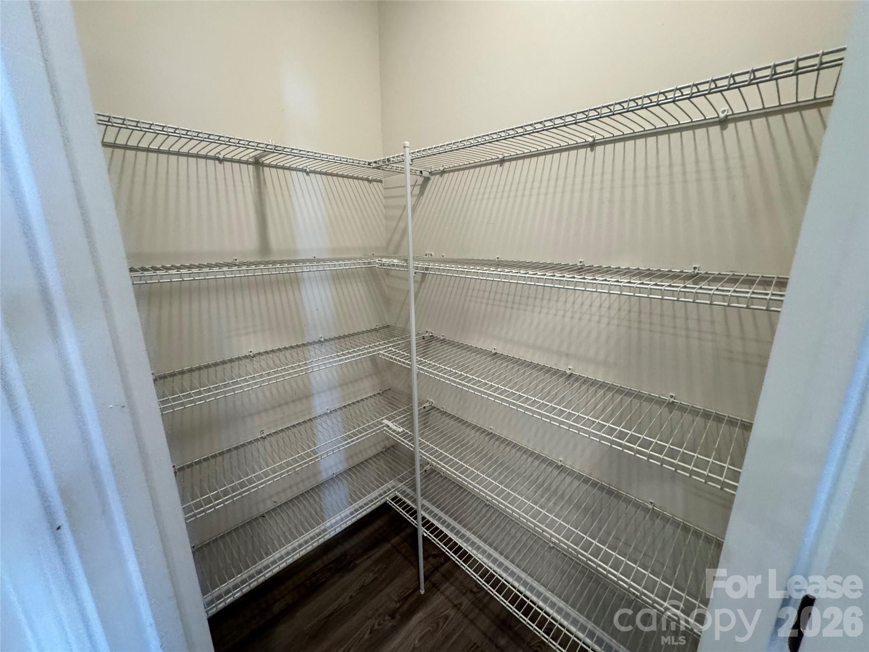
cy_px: 326
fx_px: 351
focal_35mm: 14
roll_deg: +0.1
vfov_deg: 85.7
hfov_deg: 102.1
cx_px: 434
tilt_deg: -20.3
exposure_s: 1/120
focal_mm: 2.22
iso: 320
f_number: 2.2
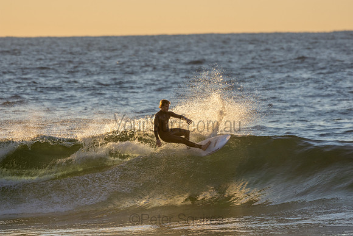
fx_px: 5590
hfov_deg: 3.6
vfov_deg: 2.4
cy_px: 118
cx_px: 176
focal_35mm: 570
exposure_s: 1/1000
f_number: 5.6
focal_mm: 380
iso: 280
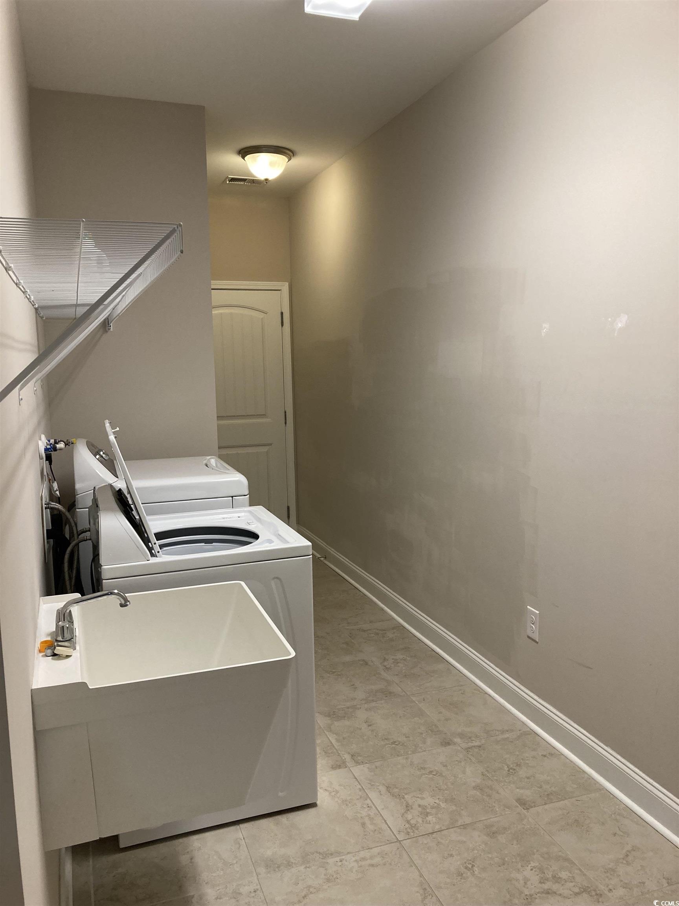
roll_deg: +1.0
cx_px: 340
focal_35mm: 28
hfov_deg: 49.7
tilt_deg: -7.0
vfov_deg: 63.4
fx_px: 732
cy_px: 453
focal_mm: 3.99
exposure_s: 1/60
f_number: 1.8
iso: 80
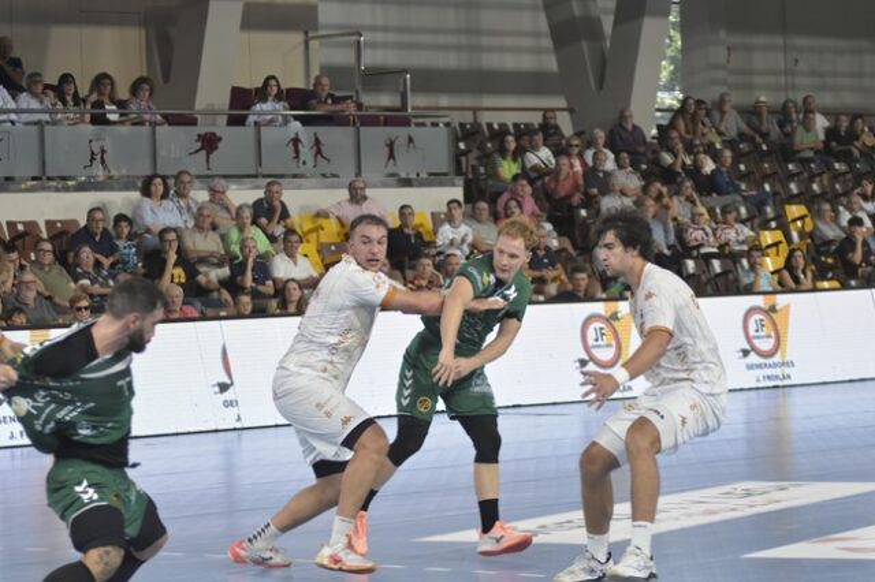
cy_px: 291
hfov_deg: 15.2
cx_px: 438
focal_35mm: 135
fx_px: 3279
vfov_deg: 10.1
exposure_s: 1/640
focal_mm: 90
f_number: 4.5
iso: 2000
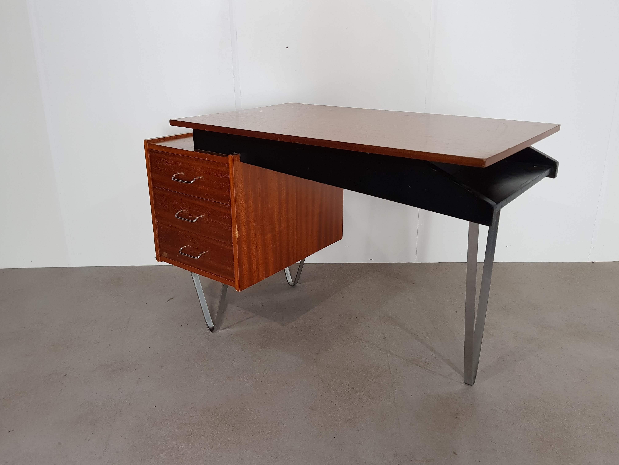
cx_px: 310
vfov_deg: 53.1
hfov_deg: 67.3
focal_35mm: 26
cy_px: 232
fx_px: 465
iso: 160
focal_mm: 4.2
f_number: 1.7
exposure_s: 1/50
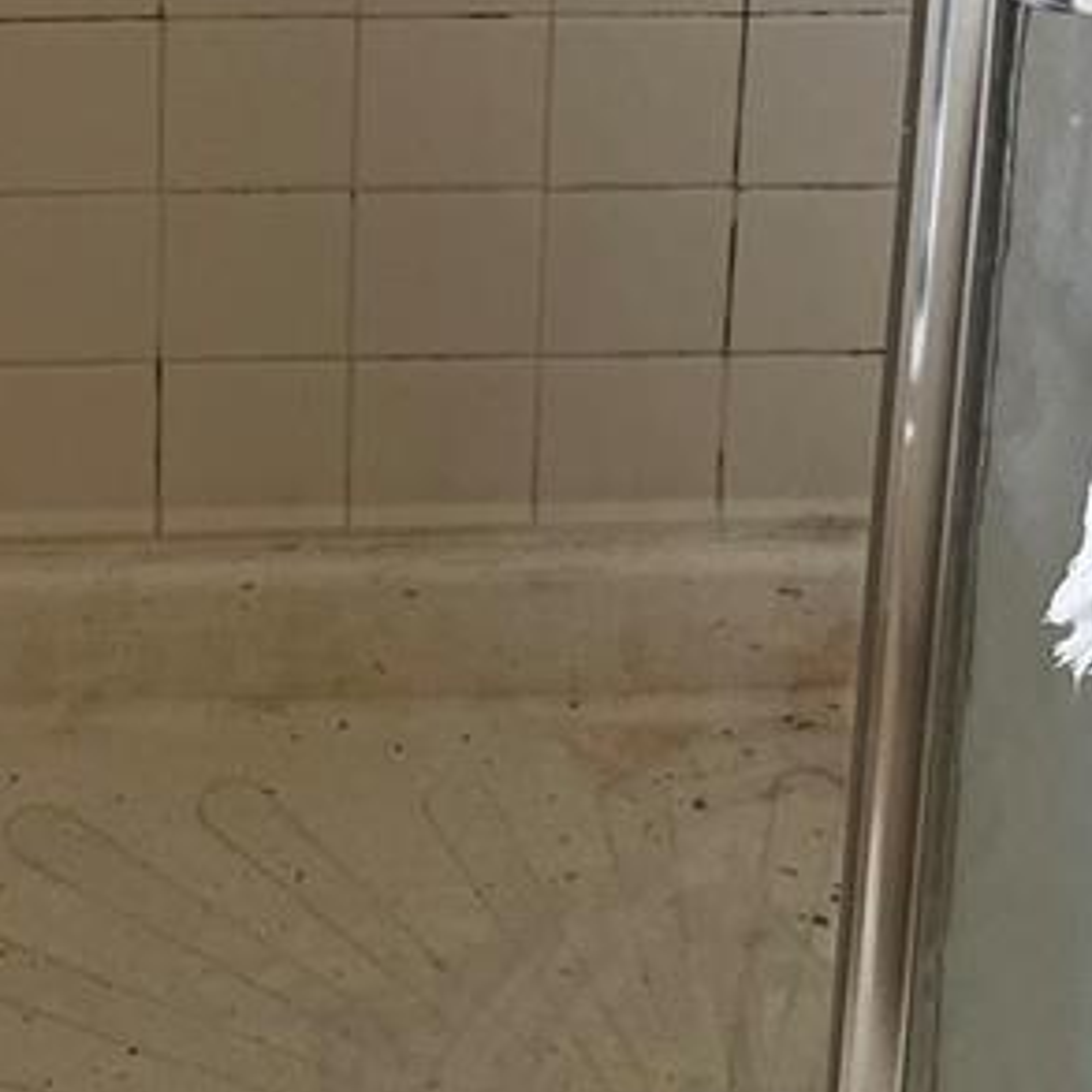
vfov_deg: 16.1
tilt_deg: -16.0
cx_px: 328
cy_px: -786
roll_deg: -1.1
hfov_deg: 18.4
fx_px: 3355
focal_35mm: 94
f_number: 1.6
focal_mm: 5.1
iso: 125
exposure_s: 1/116
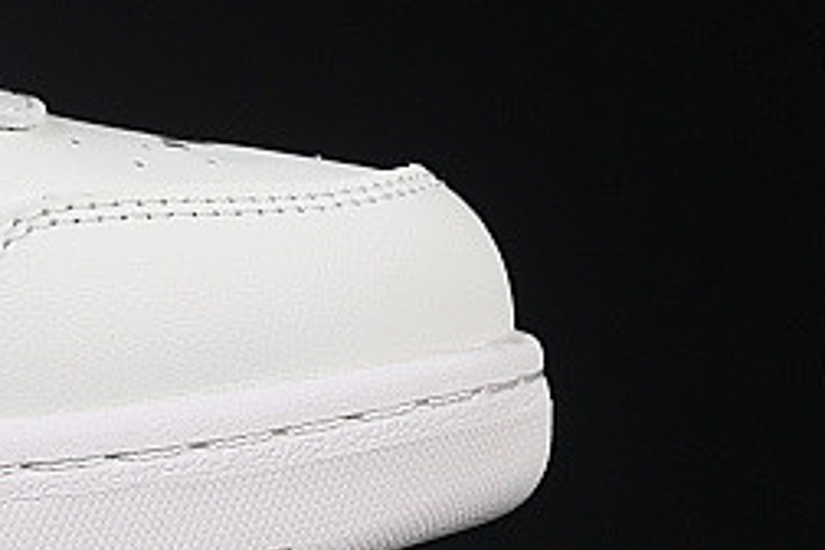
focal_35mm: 322
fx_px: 7379
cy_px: -85
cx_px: -671
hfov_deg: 6.3
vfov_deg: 4.3
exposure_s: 1/80
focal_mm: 50
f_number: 8
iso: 160
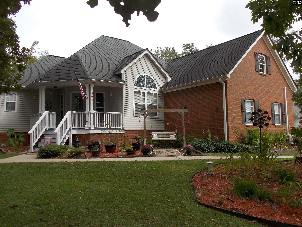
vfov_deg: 46.8
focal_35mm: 30
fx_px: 262
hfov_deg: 60.0
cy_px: 114
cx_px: 151
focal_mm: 5.3
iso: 80
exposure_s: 1/400
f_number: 3.3
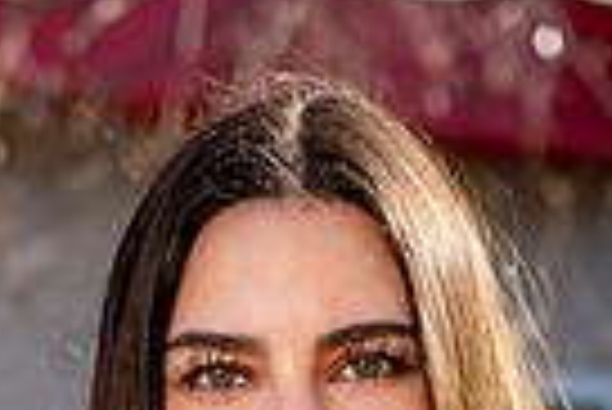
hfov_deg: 8.9
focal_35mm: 231
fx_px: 3931
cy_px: 987
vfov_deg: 5.7
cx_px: 279
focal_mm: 70
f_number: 4
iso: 100
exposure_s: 1/500
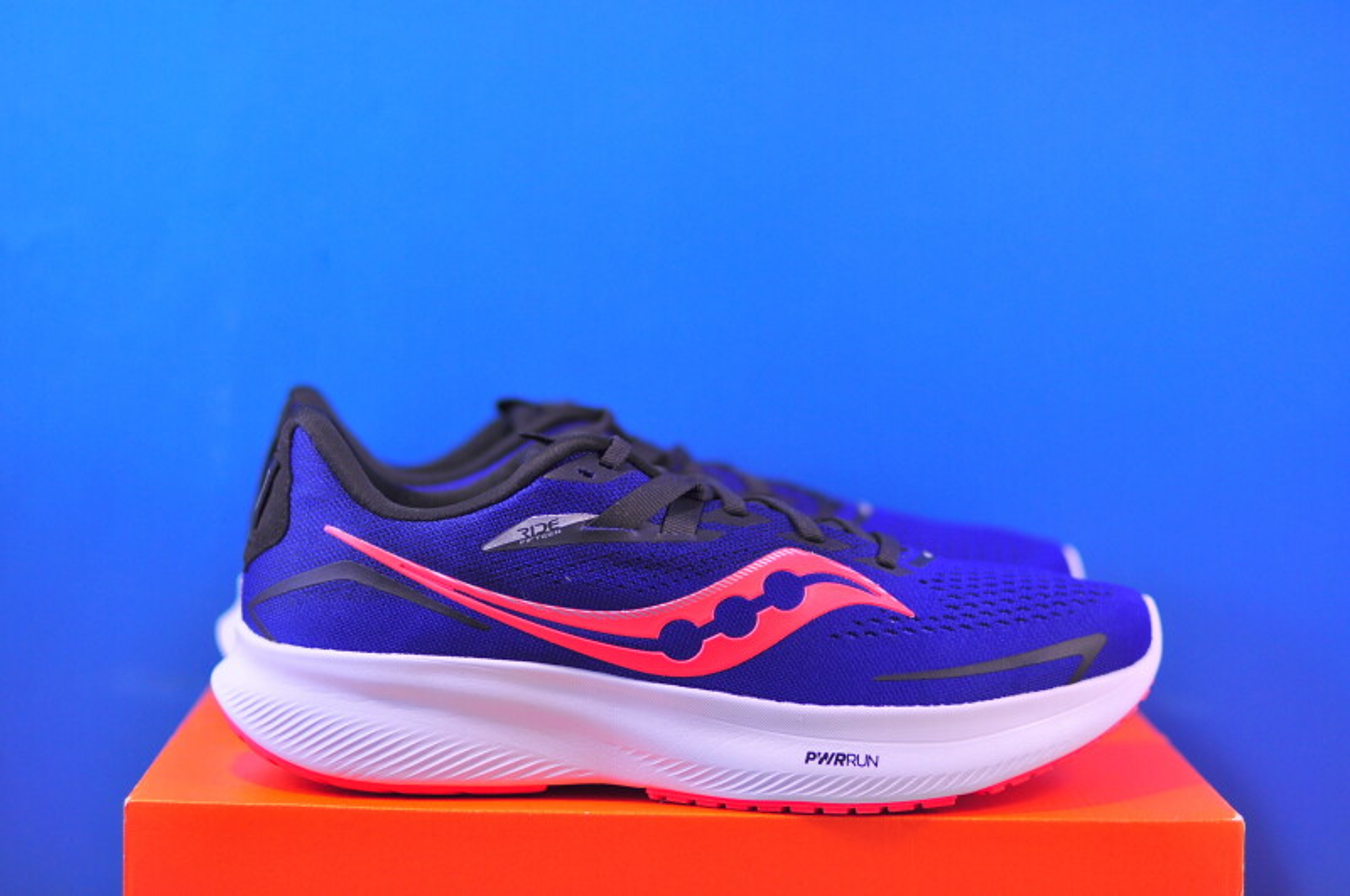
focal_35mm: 75
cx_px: 675
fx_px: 2808
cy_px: 448
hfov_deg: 27.0
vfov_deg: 18.1
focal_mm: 50
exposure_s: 1/320
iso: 250
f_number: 2
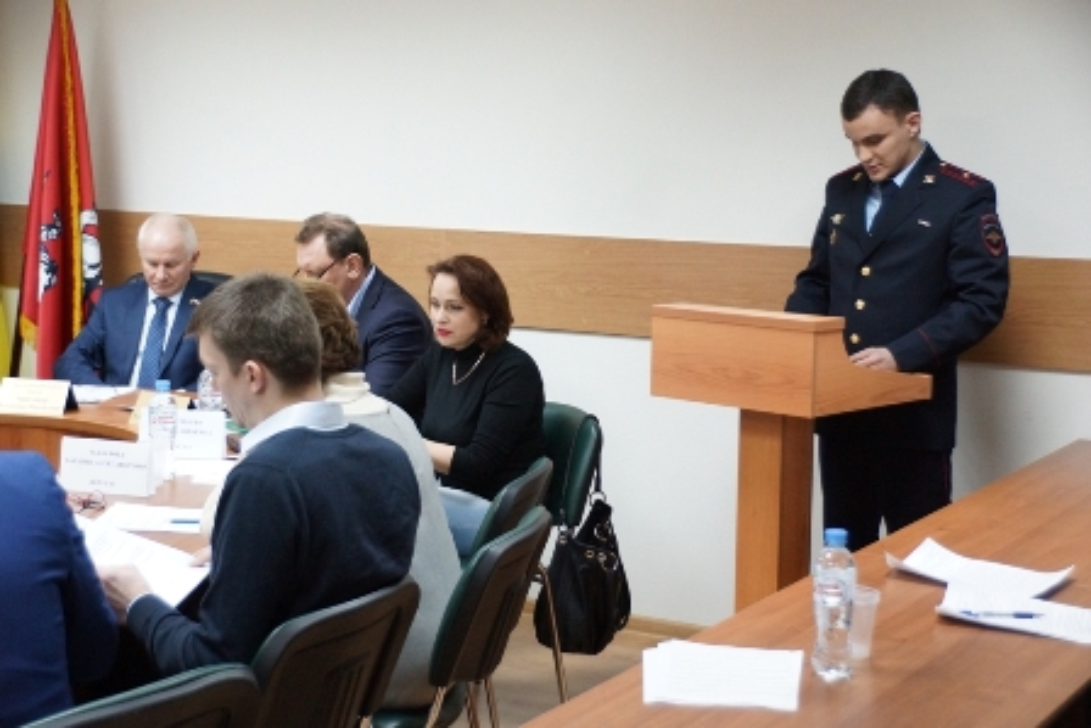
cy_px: 364
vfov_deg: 22.6
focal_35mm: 60
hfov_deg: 33.4
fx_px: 1819
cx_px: 546
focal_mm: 40
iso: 2000
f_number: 4.5
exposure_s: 1/80
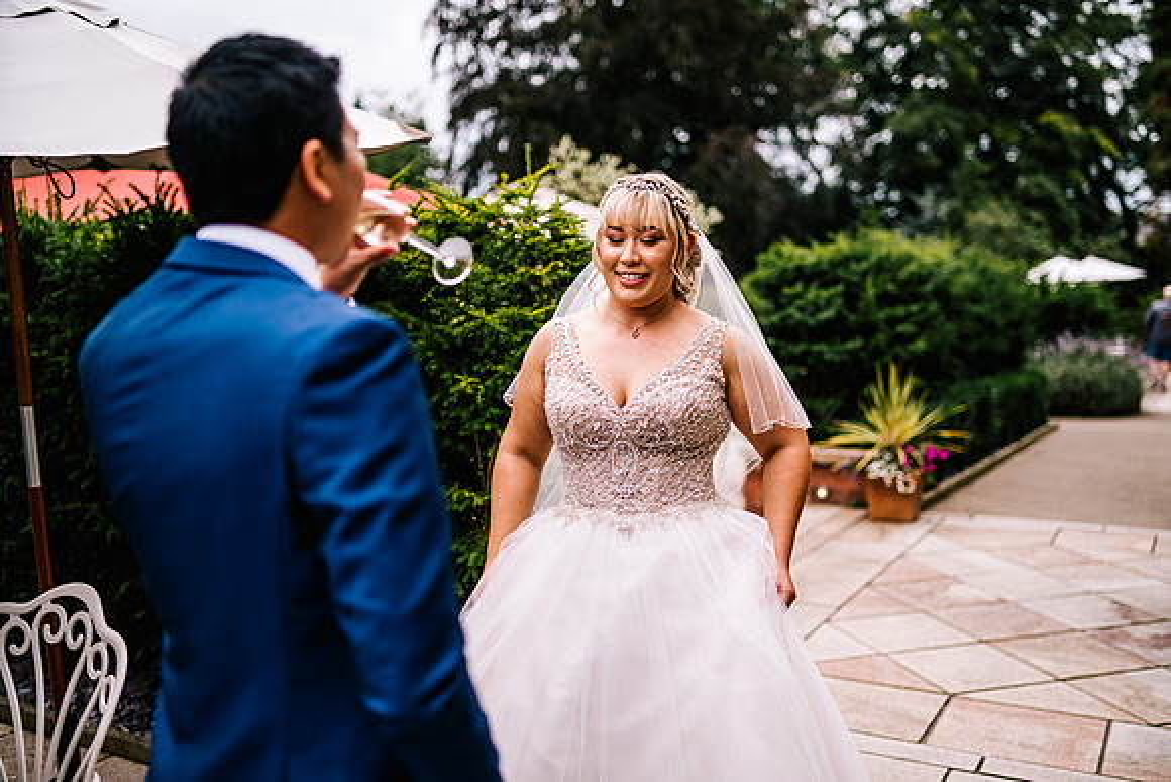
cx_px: 586
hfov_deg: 52.8
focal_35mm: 36
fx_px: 1178
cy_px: 391
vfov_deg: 36.7
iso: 100
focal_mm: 35
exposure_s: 1/2000
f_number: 1.6
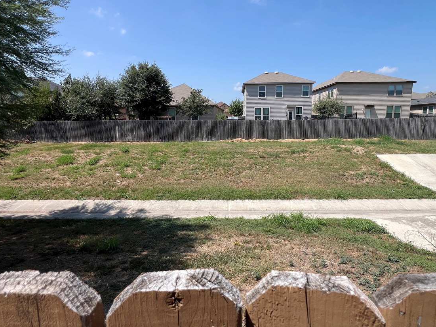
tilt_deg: -8.6
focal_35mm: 17
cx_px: 229
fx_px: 214
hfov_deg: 90.9
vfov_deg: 74.6
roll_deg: +0.0
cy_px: 150
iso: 32
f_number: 1.8
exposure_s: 1/1575
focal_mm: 1.57
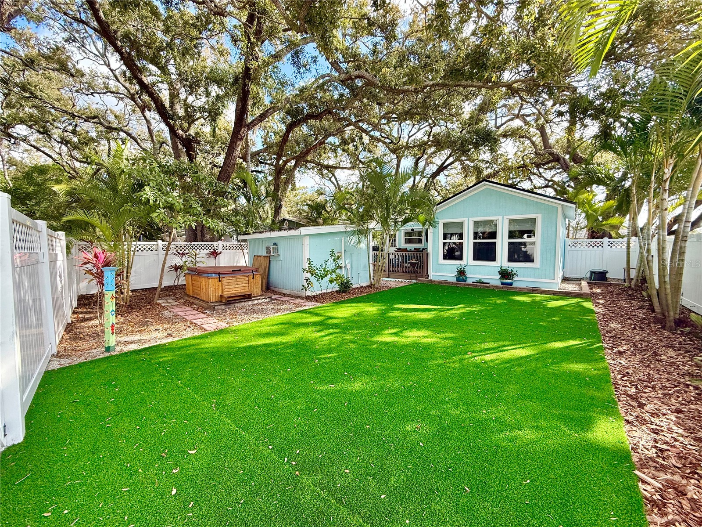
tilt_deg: -3.5
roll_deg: +0.8
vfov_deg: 85.7
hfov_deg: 102.1
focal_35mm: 14
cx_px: 351
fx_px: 284
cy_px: 264
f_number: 2.2
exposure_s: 1/368
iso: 64
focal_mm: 2.22
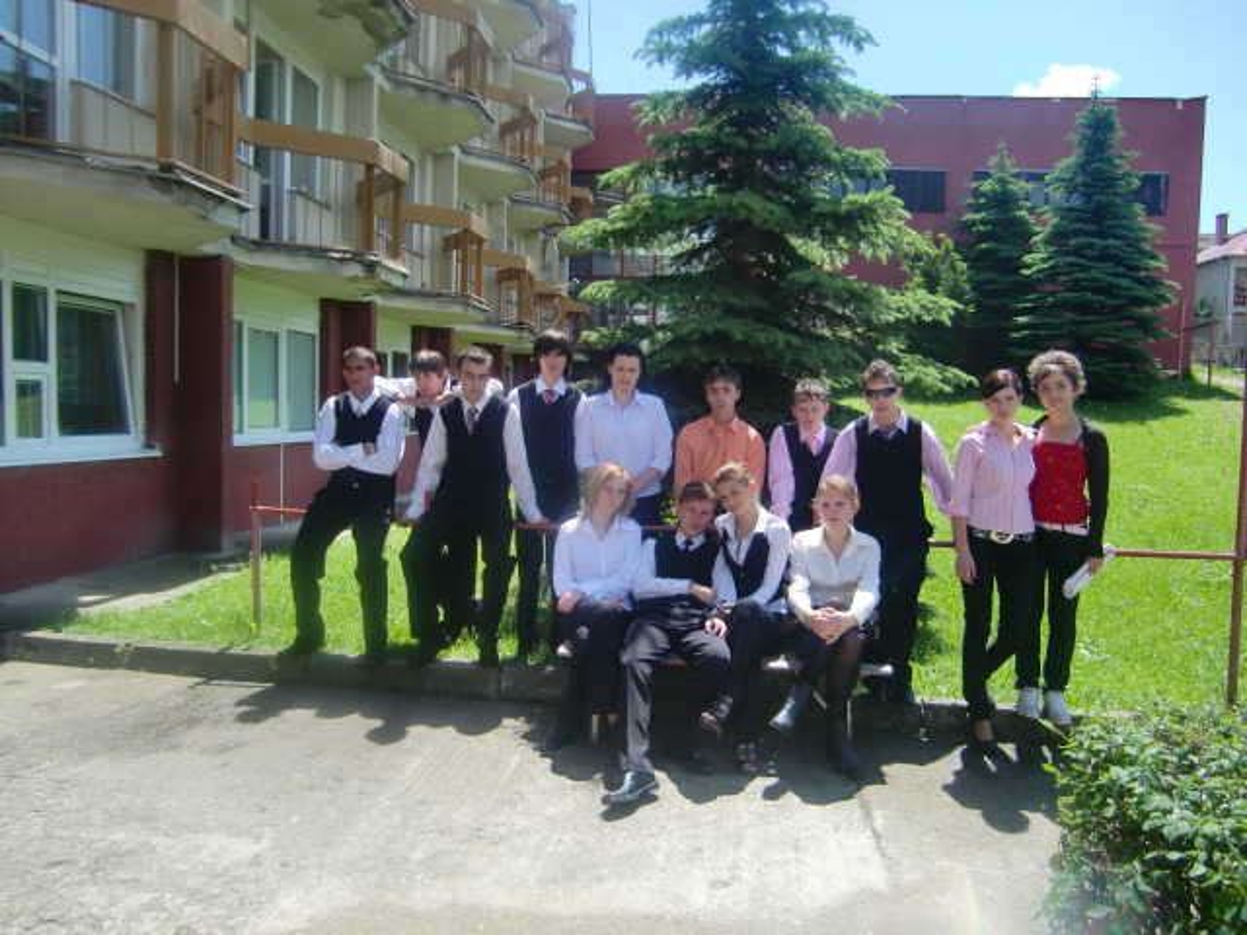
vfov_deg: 49.7
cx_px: 624
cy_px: 468
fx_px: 1009
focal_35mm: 28
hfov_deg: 63.4
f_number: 2.6
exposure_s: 1/800
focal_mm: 4.9
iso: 64
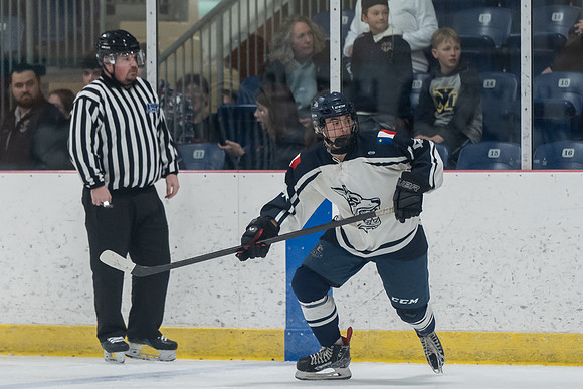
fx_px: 5549
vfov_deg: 4.0
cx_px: 291
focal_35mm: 343
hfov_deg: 6.0
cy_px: 245
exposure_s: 1/1250
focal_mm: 200
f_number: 2.8
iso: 2500
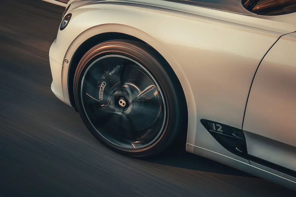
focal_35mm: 41
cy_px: 98
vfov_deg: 32.6
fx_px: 337
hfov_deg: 47.4
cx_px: 148
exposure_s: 1/25
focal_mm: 41
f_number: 9
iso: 100
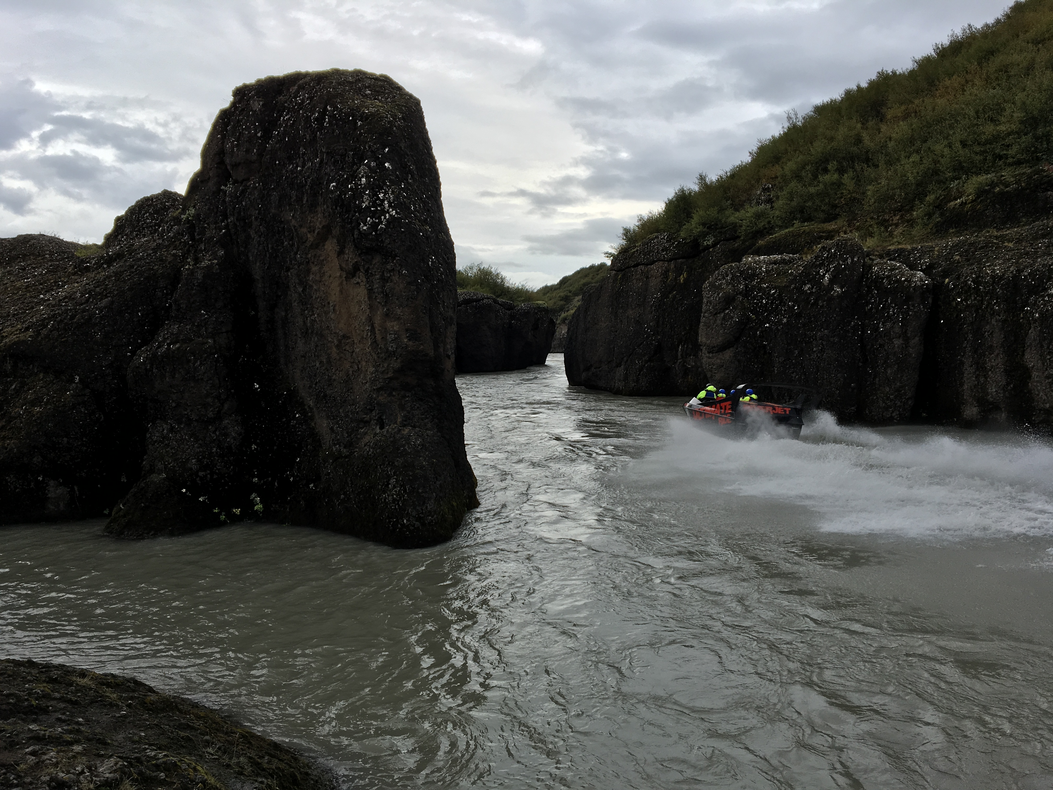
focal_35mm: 29
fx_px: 882
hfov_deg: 61.7
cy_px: 395
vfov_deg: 48.2
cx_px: 526
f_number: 2.2
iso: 25
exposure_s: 1/999
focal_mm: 4.15
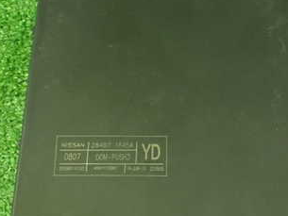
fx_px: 491
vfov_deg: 24.8
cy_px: 86
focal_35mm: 59
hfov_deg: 32.7
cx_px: 154
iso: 1600
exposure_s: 1/30
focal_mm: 5.4
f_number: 2.3
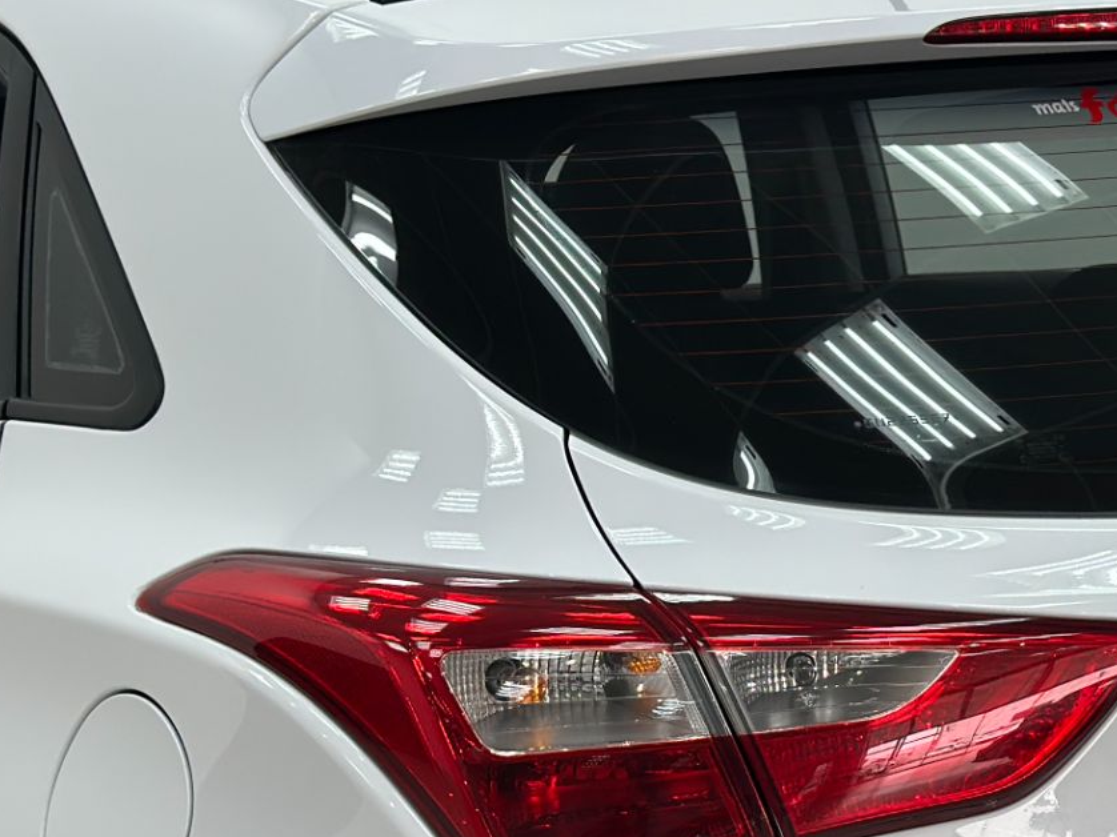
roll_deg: -0.1
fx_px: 3548
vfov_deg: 13.2
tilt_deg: -14.8
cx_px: 837
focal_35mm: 110
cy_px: 872
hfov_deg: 17.8
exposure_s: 1/129
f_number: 1.78
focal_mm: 6.86
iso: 64
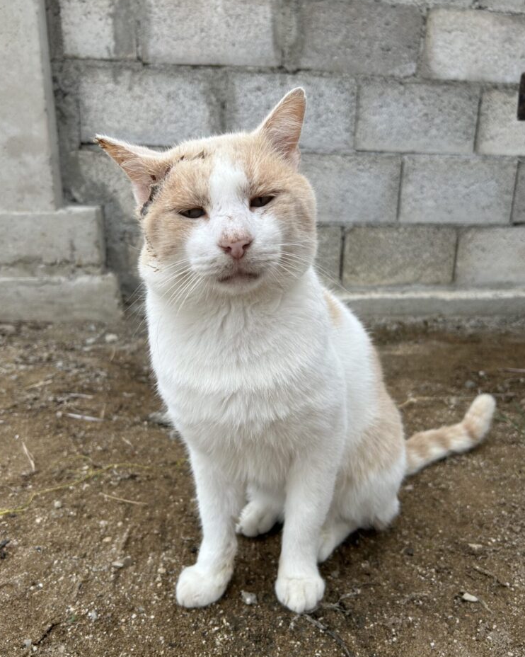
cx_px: 267
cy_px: 333
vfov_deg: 62.2
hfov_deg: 51.5
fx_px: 544
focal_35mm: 28
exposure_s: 1/1449
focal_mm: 5.7
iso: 50
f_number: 1.5
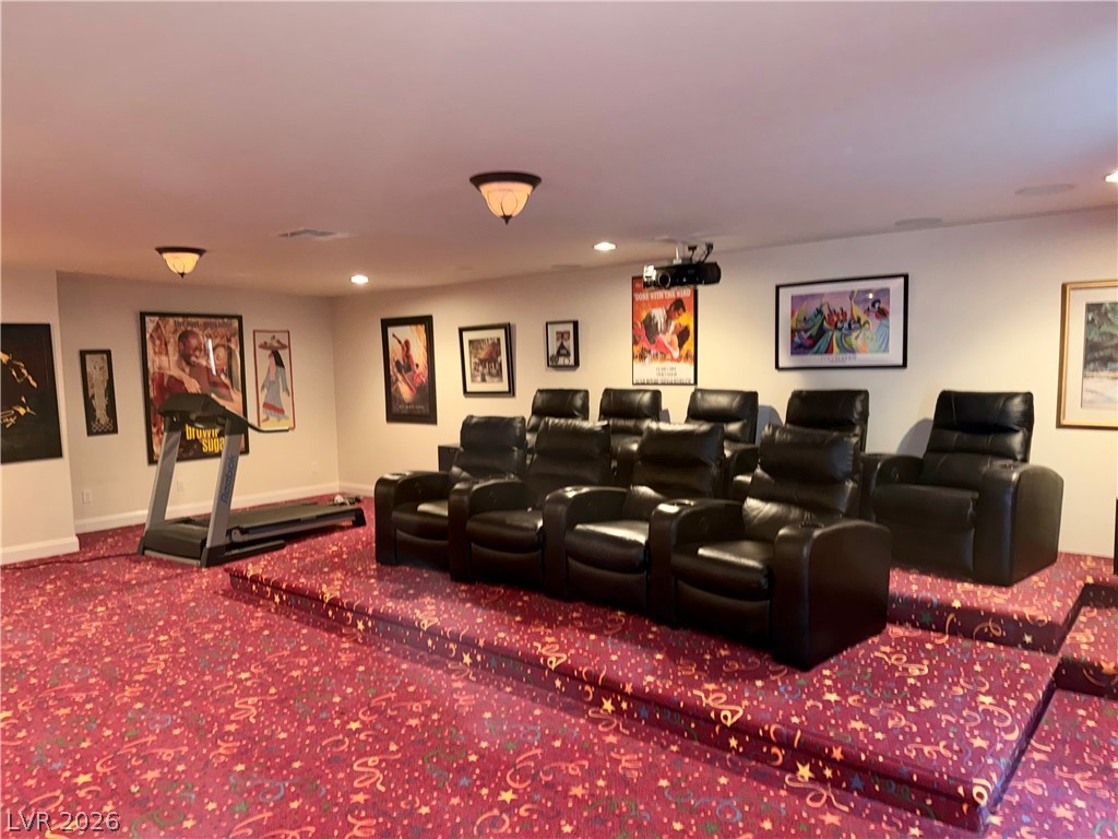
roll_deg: +1.4
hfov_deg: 71.6
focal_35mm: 24
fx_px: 775
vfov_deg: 56.8
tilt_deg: -4.4
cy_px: 420
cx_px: 559
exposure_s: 1/7
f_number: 1.78
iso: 200
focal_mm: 6.76
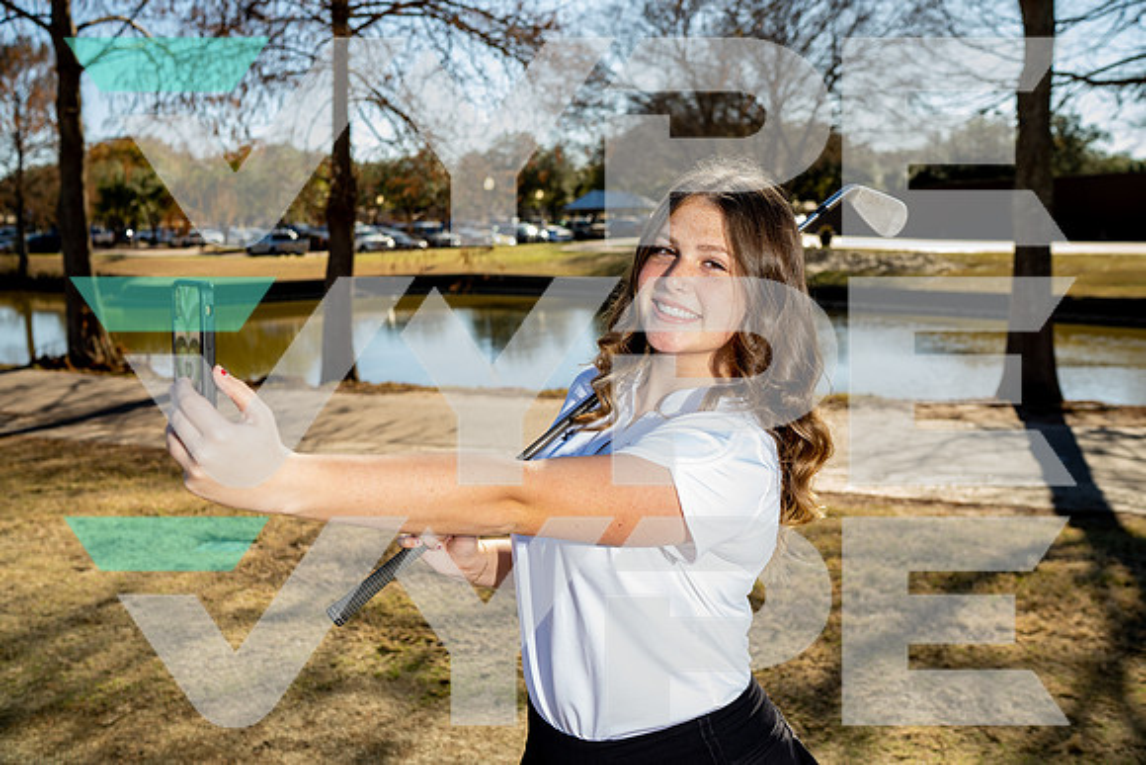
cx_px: 573
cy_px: 382
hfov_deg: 54.4
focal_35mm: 35
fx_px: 1114
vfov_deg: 37.9
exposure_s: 1/250
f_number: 4.5
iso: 64
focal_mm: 35
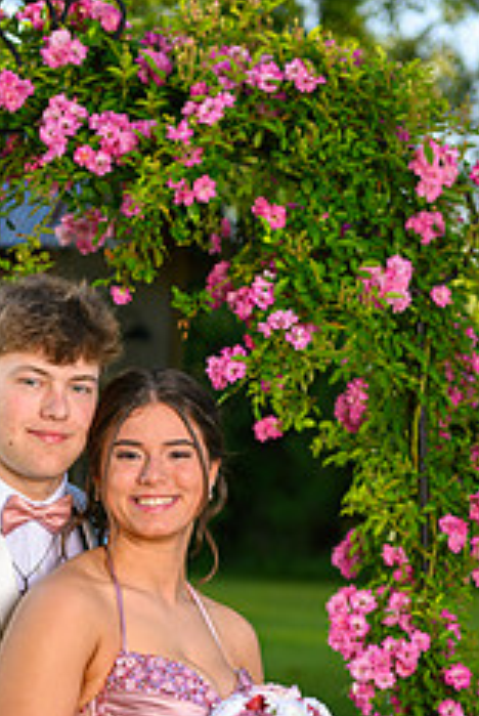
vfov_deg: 15.1
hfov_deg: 10.2
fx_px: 2686
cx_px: 123
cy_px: 504
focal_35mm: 135
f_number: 2.8
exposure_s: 1/250
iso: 100
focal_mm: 70
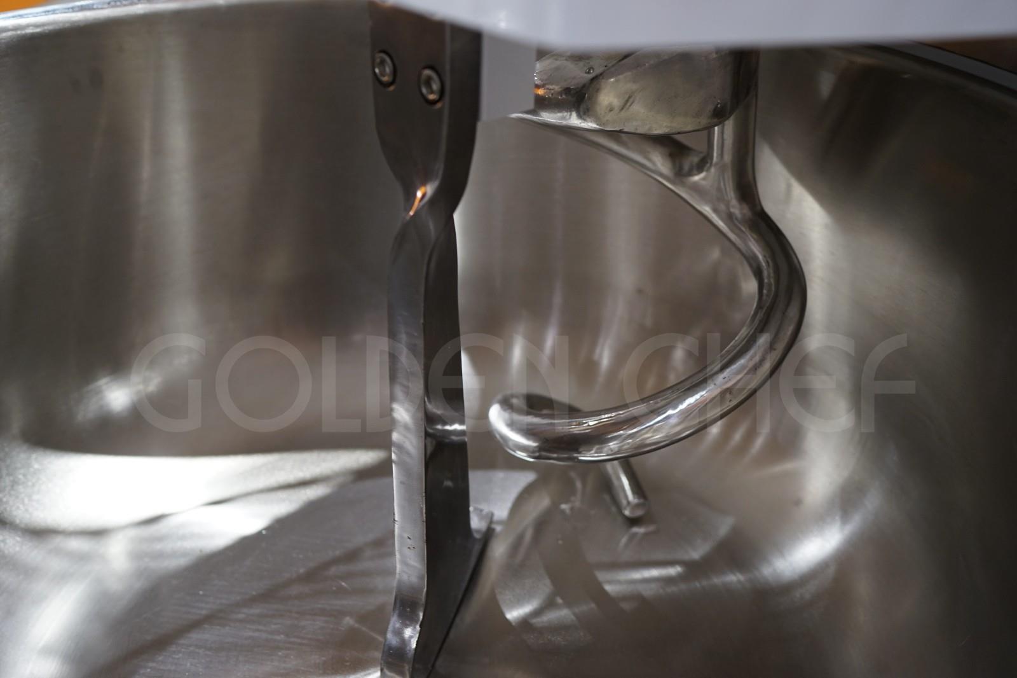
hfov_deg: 54.4
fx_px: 988
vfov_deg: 37.8
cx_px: 508
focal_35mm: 35
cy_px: 339
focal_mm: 35
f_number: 2.8
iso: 250
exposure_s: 1/50
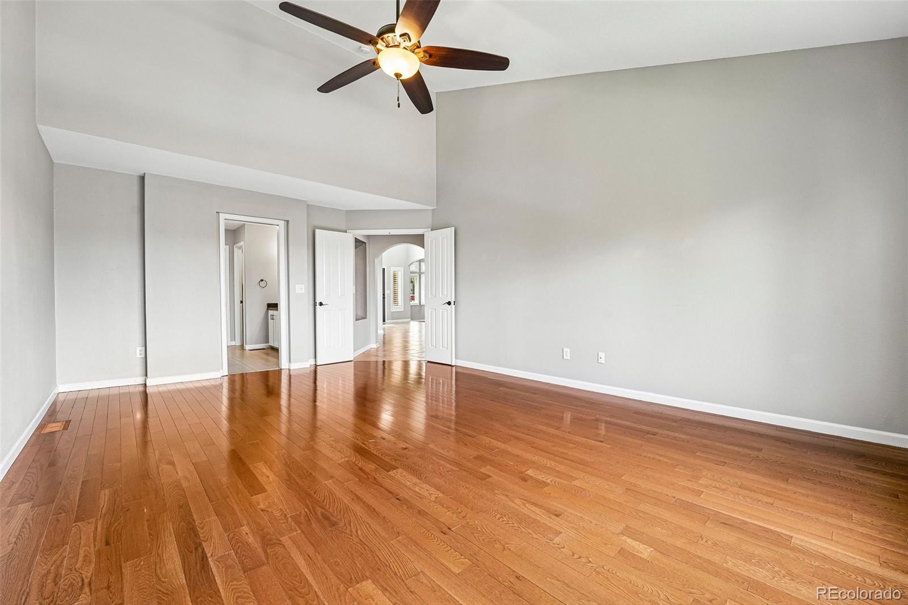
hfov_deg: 104.3
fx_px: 353
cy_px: 302
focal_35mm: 14
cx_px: 454
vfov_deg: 81.2
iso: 400
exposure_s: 1/25
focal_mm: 14
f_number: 8
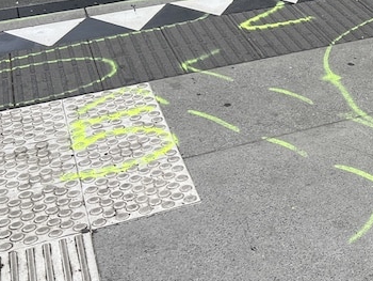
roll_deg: +0.5
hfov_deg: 23.3
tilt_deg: -29.7
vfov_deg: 19.4
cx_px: 455
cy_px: 126
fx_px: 819
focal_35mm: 76
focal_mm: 5.7
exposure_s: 1/3257
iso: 50
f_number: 1.5
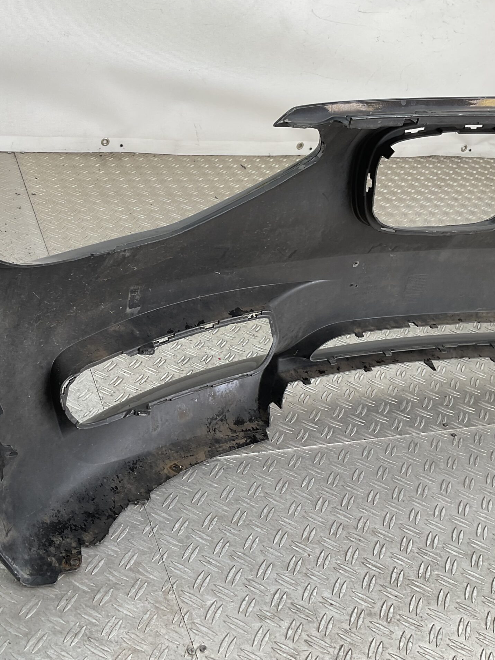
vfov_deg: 47.9
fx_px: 744
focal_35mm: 39
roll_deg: -13.6
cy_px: 328
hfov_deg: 36.6
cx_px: 183
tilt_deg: -32.6
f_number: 1.8
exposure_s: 1/107
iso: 16
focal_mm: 3
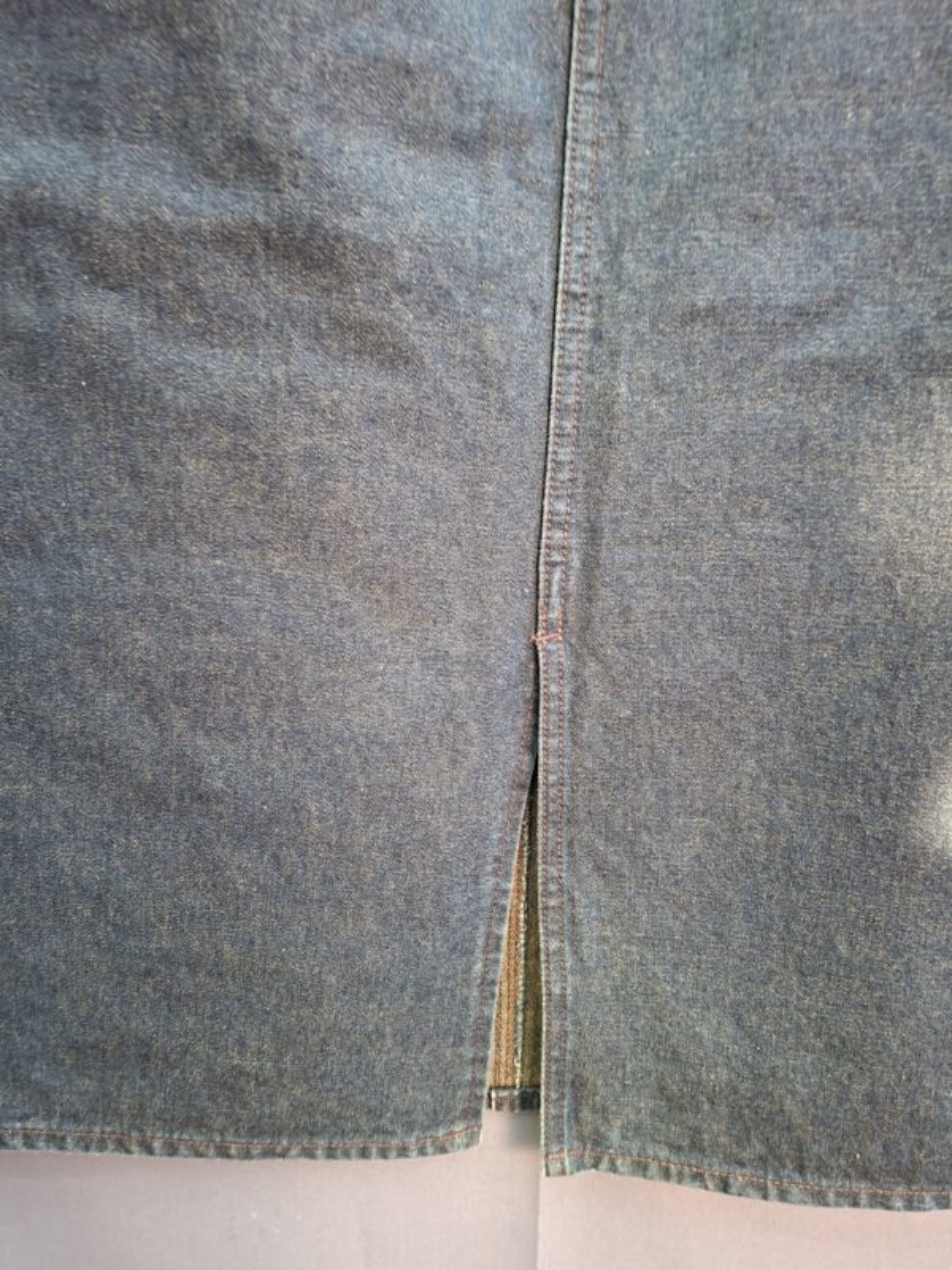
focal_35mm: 23
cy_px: 635
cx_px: 476
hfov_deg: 58.9
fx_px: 843
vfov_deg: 73.9
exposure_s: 1/33
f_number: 1.8
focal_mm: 5.54
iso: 320
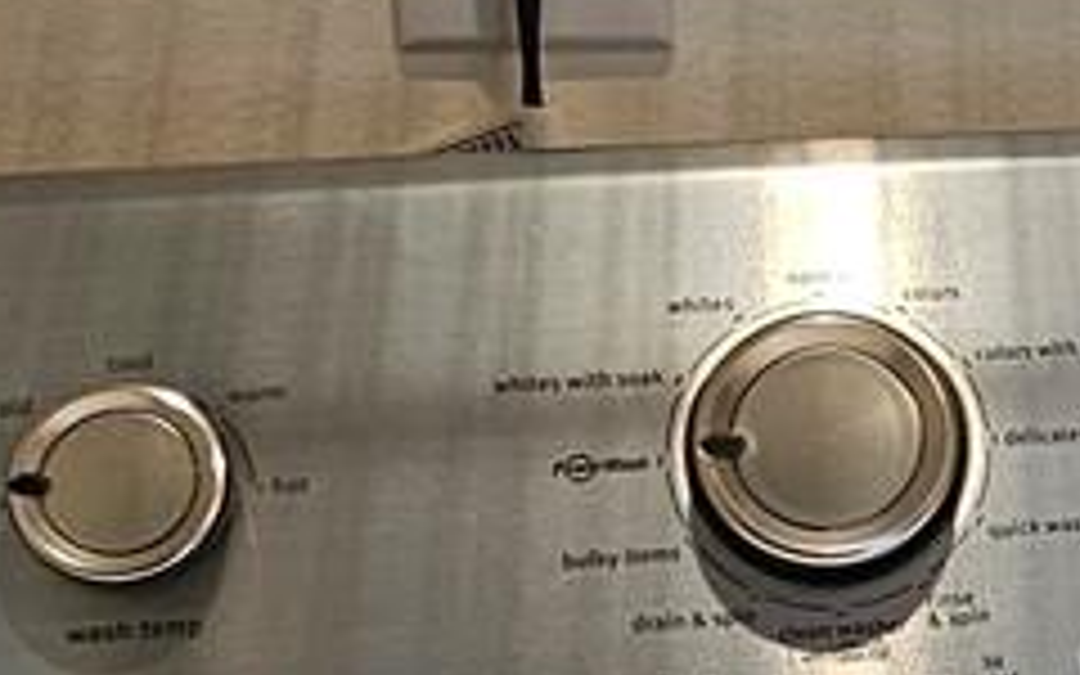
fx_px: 2708
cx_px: 1521
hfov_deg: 20.1
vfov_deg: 14.2
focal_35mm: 92
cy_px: 261
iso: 100
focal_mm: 2.2
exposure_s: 1/60
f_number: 2.2
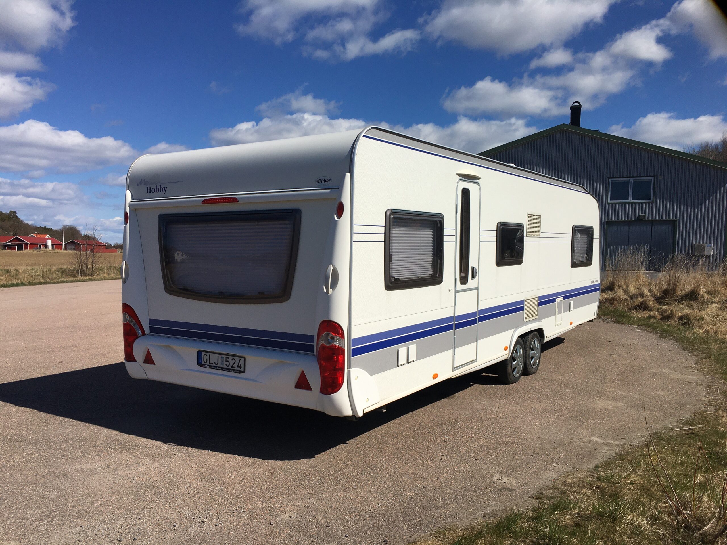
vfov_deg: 48.2
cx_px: 364
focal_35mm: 29
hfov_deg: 61.7
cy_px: 272
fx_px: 609
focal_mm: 4.15
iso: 25
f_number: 2.2
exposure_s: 1/4274
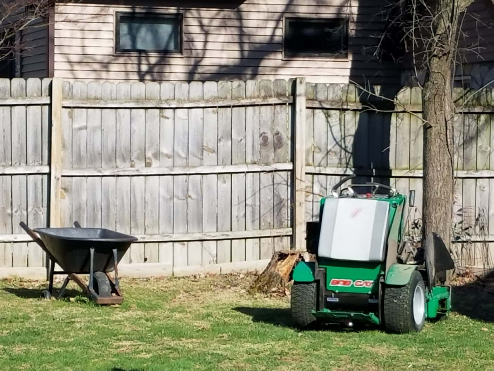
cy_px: 186
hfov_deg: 67.3
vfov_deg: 53.1
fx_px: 371
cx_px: 247
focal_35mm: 26
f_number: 1.7
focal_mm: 4.2
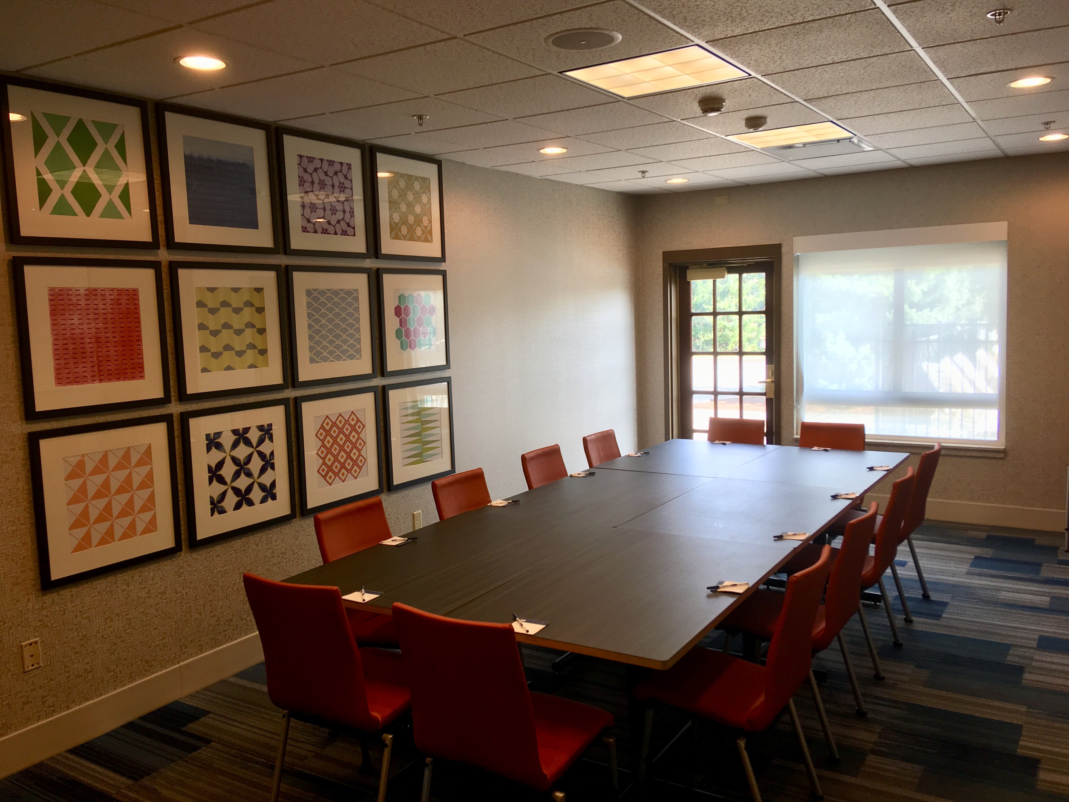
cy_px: 401
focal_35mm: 29
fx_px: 896
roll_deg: +2.4
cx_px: 534
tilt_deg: -5.6
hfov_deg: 61.7
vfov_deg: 48.2
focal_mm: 4.15
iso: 25
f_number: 2.2
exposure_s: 1/40
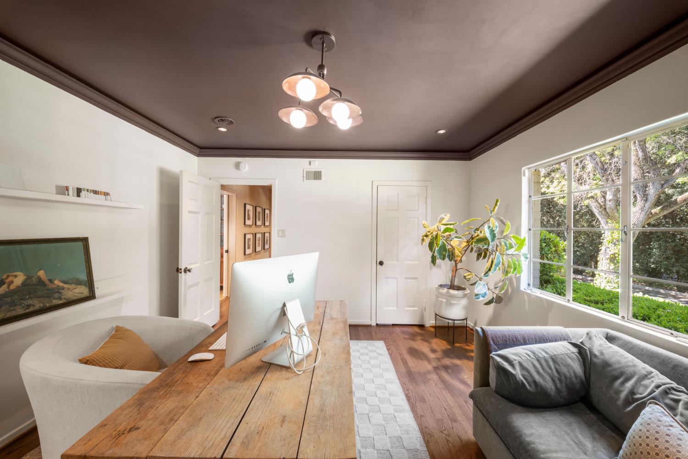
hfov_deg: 112.6
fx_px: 229
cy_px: 230
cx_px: 344
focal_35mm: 12
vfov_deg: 90.0
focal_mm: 12
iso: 500
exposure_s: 1/4
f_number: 8
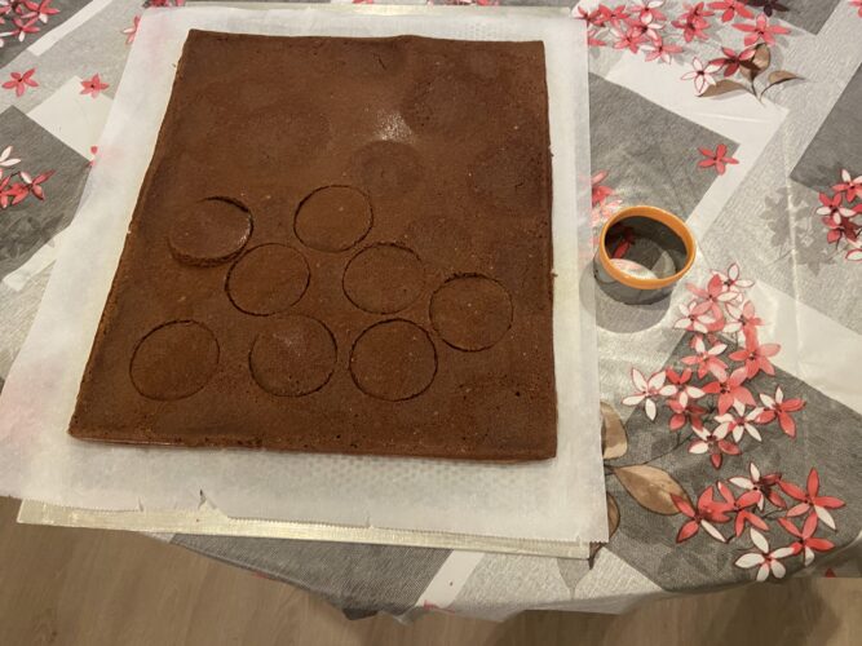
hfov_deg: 67.3
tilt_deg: -65.2
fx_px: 647
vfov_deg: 53.0
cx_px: 431
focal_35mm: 26
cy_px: 323
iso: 400
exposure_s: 1/33
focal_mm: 4.25
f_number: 1.8
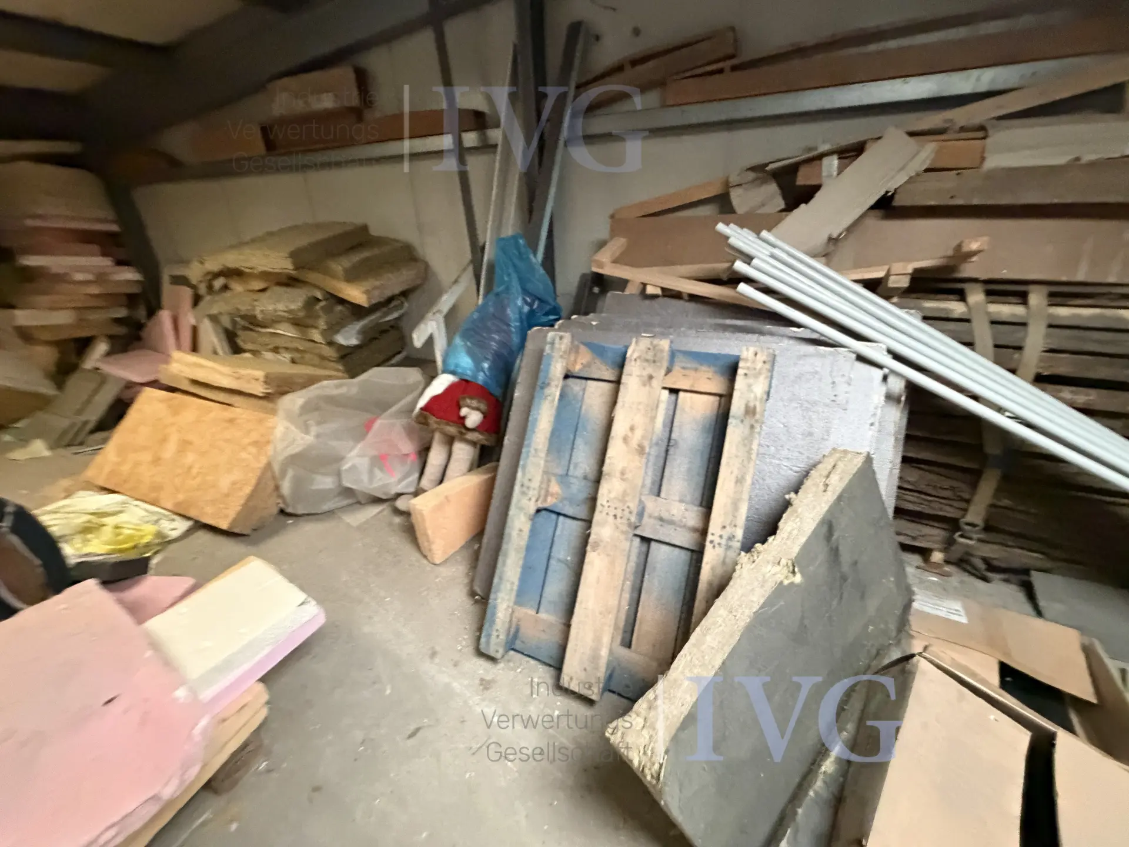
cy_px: 424
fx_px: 457
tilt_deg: -26.9
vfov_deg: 85.7
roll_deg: +12.2
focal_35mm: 14
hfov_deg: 102.1
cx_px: 564
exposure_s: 1/60
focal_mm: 2.22
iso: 1000
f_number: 2.2
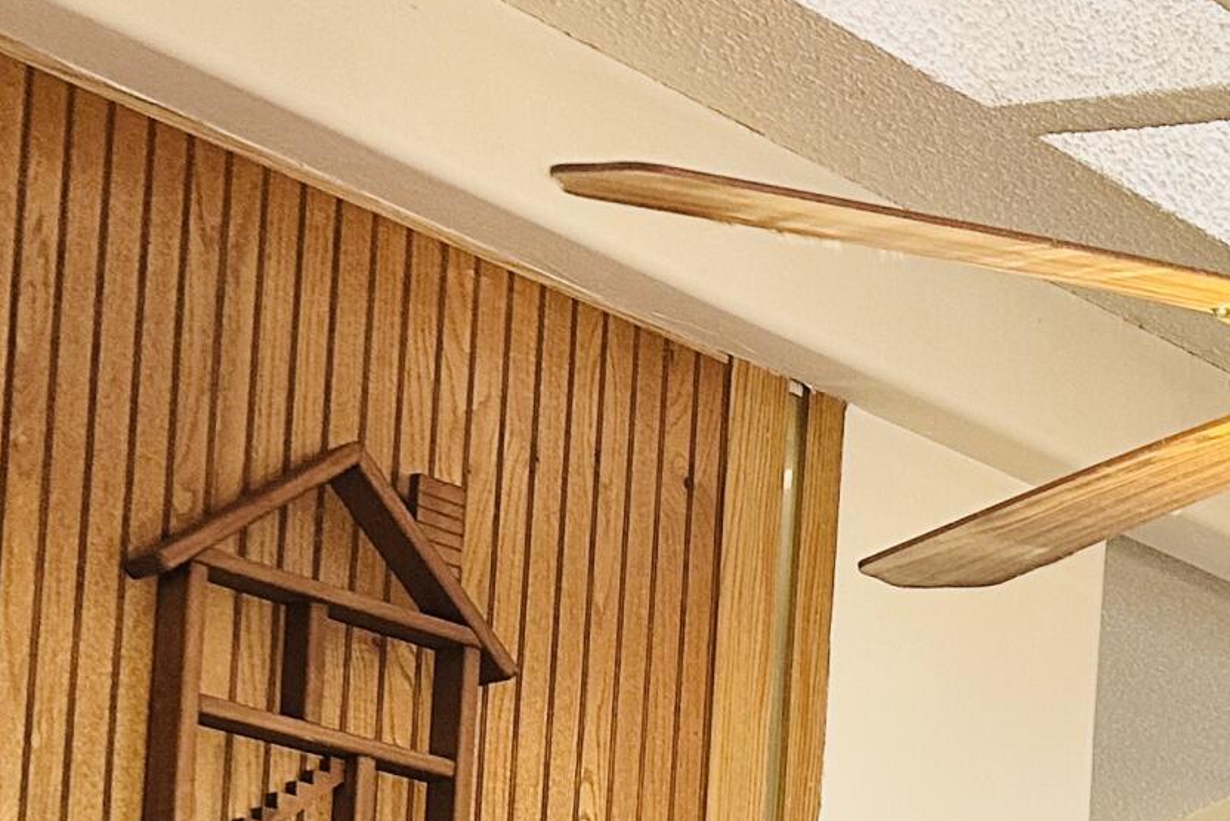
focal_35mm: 90
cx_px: 1969
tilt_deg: +2.8
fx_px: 3075
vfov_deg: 13.3
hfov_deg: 19.1
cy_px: 1583
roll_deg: -3.1
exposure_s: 1/60
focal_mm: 6.86
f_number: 1.78
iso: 250
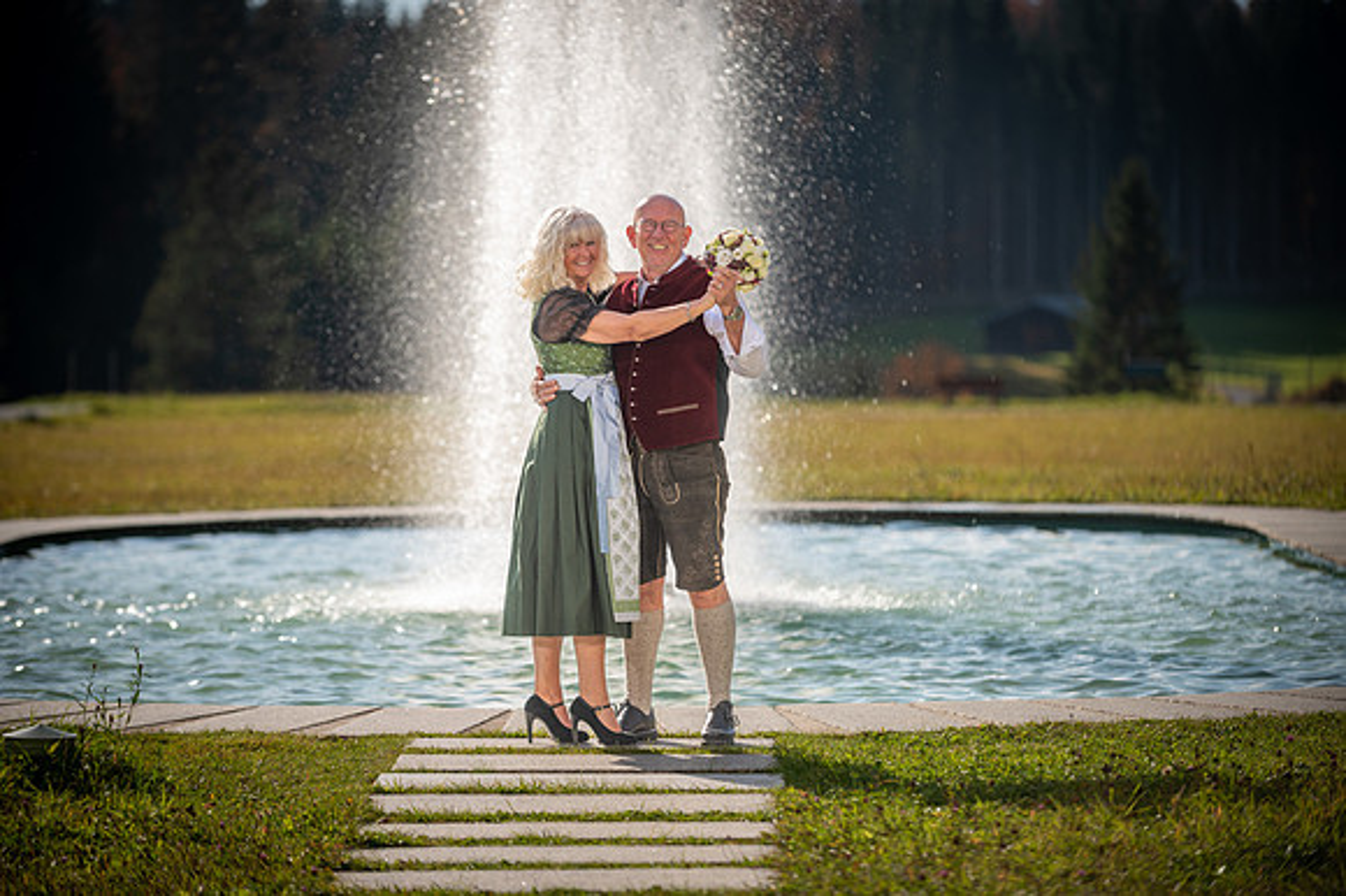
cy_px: 448
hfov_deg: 13.7
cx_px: 673
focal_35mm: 150
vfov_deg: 9.1
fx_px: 5605
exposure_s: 1/2000
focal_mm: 150
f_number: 2.8
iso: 100
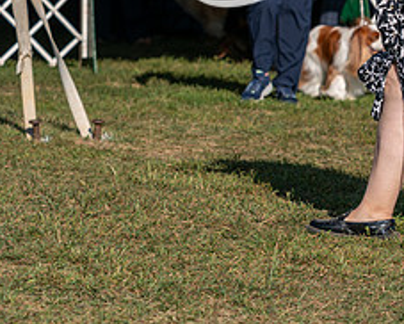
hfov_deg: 7.3
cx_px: 476
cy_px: 45
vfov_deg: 5.9
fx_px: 3135
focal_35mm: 262
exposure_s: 1/1250
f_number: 4.5
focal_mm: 94
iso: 100
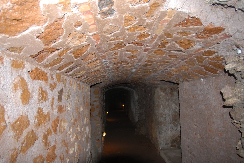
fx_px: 142
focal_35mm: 21
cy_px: 82
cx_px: 122
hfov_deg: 81.1
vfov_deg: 59.6
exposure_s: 1/60
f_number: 3.5
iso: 200
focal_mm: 14
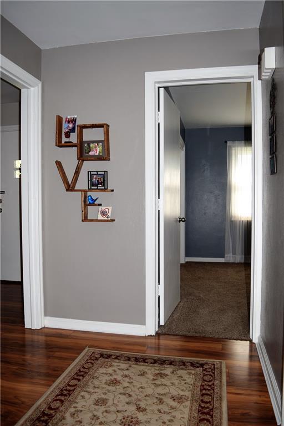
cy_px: 213
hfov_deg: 47.9
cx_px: 142
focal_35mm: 27
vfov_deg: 67.4
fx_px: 319
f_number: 3.5
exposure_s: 1/60
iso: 100
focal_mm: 18
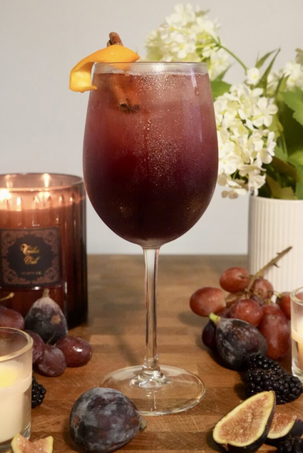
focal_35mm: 42
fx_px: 531
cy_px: 226
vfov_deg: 46.2
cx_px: 152
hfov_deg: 31.8
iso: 6400
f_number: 5
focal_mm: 28.1
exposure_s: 1/80
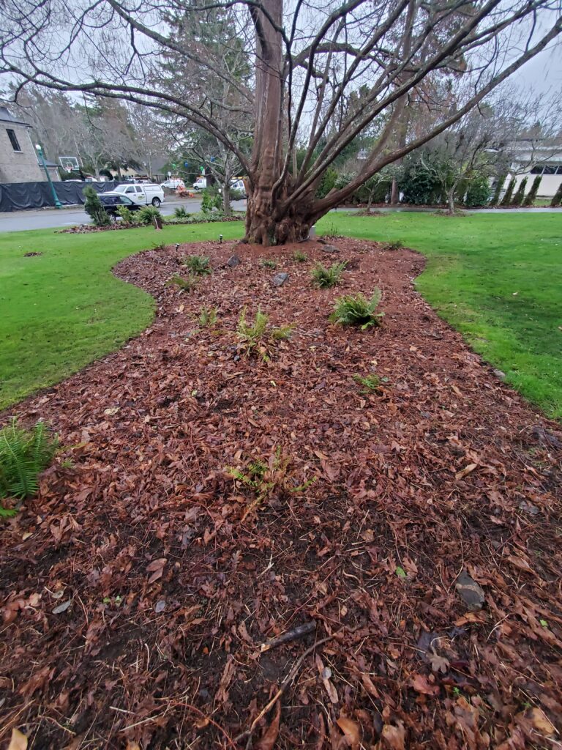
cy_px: 375
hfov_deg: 89.9
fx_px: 281
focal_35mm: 13
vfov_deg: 106.2
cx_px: 281
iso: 320
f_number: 2.2
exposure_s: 1/60
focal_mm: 1.8
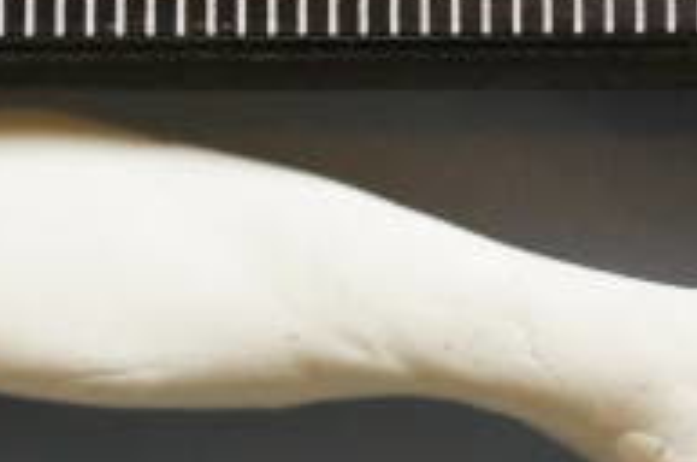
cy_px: 337
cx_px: 69
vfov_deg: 9.2
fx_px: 2880
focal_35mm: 149
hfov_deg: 13.7
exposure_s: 1/60
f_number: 3.5
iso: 3200
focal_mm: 30
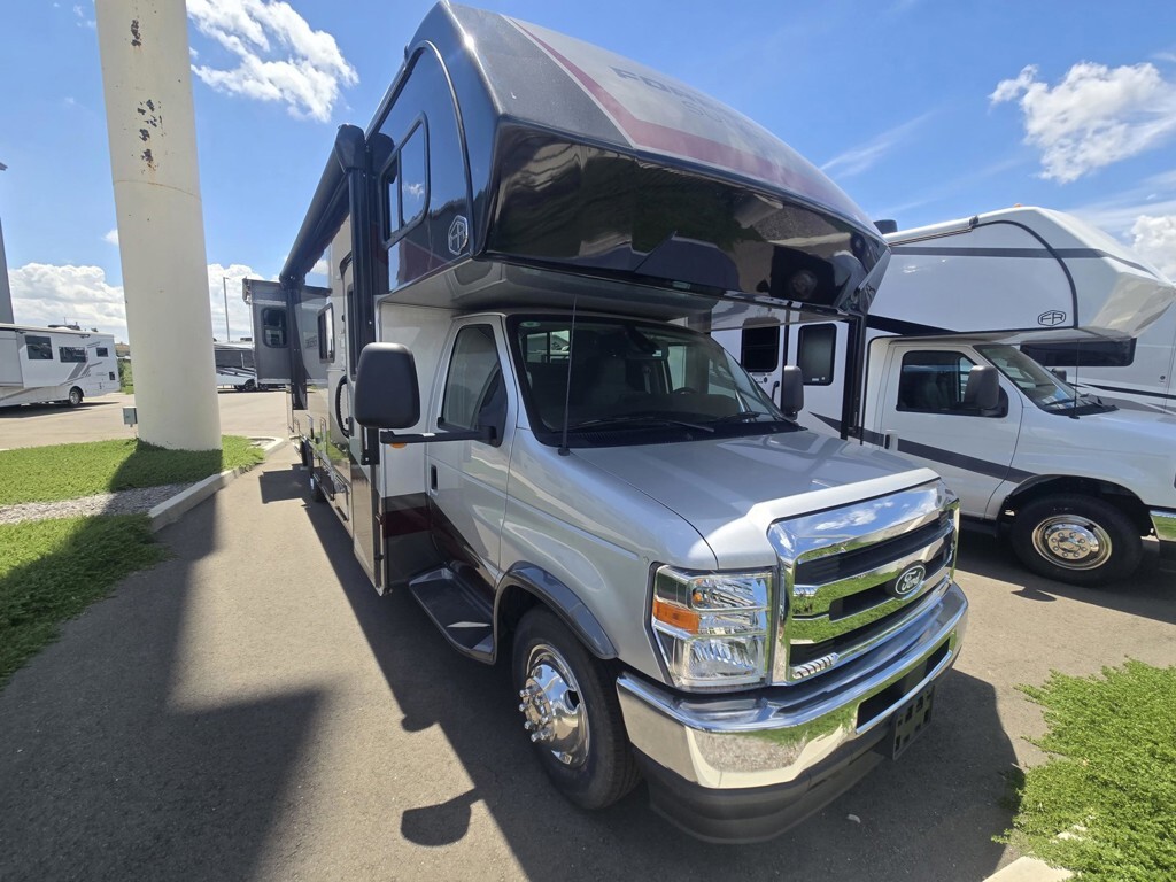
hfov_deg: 106.2
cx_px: 588
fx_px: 442
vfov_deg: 89.9
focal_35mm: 13
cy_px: 441
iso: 50
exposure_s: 1/1361
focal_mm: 2.2
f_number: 2.2
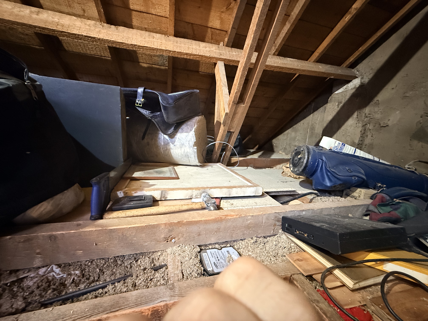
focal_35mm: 14
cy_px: 160
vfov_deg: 85.7
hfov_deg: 102.1
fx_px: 173
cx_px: 214
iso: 1000
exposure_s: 1/50
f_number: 2.2
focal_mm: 2.22
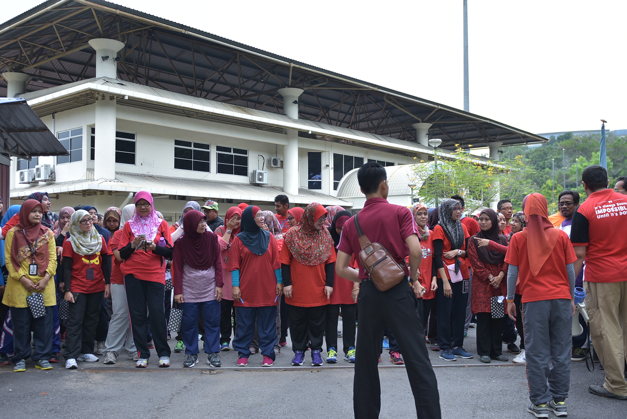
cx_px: 314
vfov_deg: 36.9
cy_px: 210
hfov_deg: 53.1
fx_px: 627
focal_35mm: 36
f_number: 2.8
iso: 100
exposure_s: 1/200
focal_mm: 24
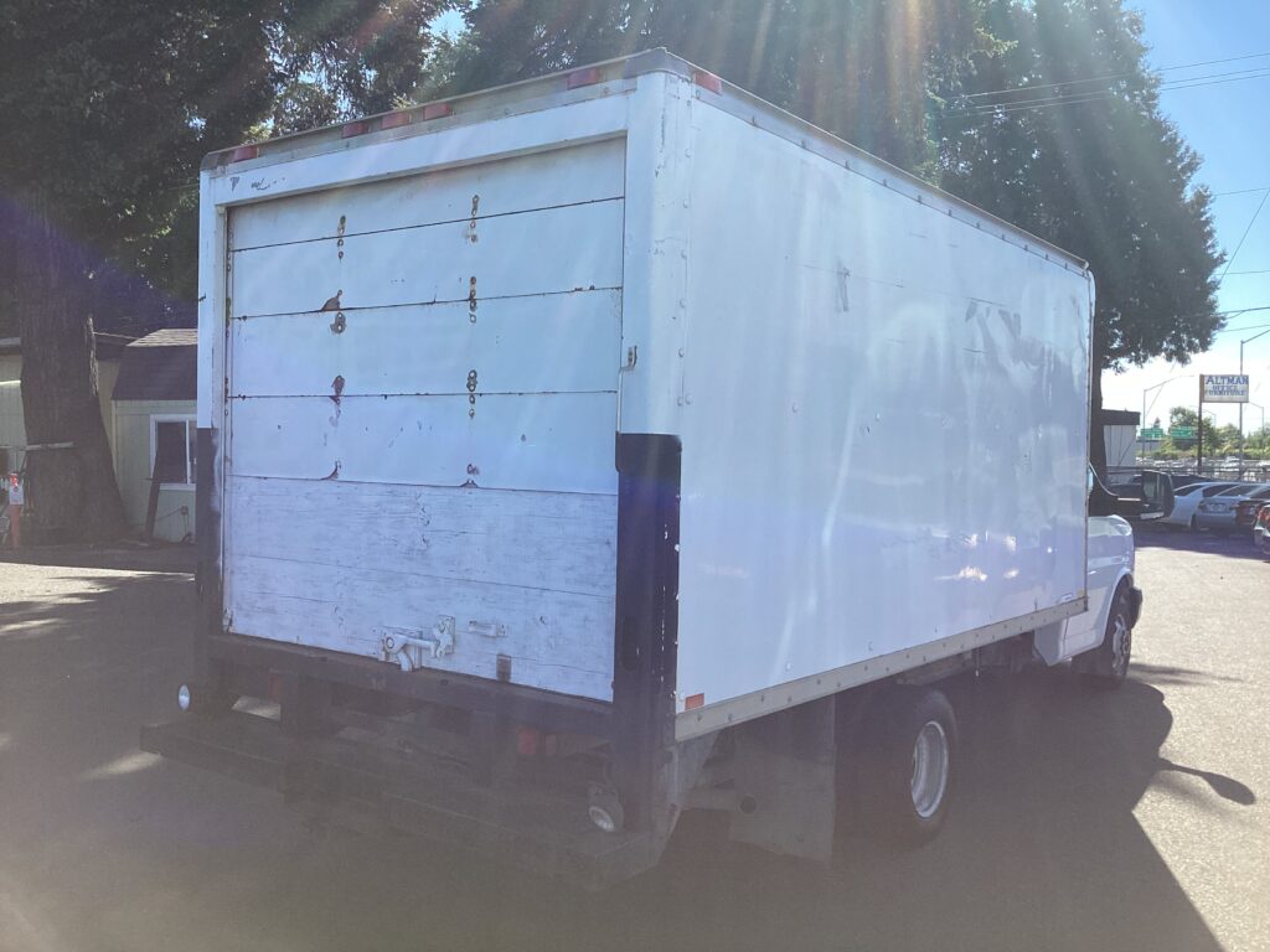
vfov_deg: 45.4
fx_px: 1137
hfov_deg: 58.4
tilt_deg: +0.0
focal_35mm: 31
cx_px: 635
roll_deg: -0.8
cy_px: 476
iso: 25
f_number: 2.4
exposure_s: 1/876
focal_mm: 3.3
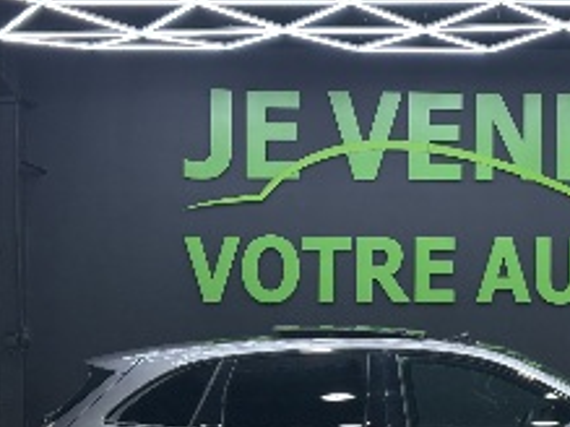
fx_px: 1629
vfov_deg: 14.9
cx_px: 471
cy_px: 299
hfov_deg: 19.6
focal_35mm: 99
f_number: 1.6
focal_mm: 5.96
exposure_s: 1/50
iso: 32
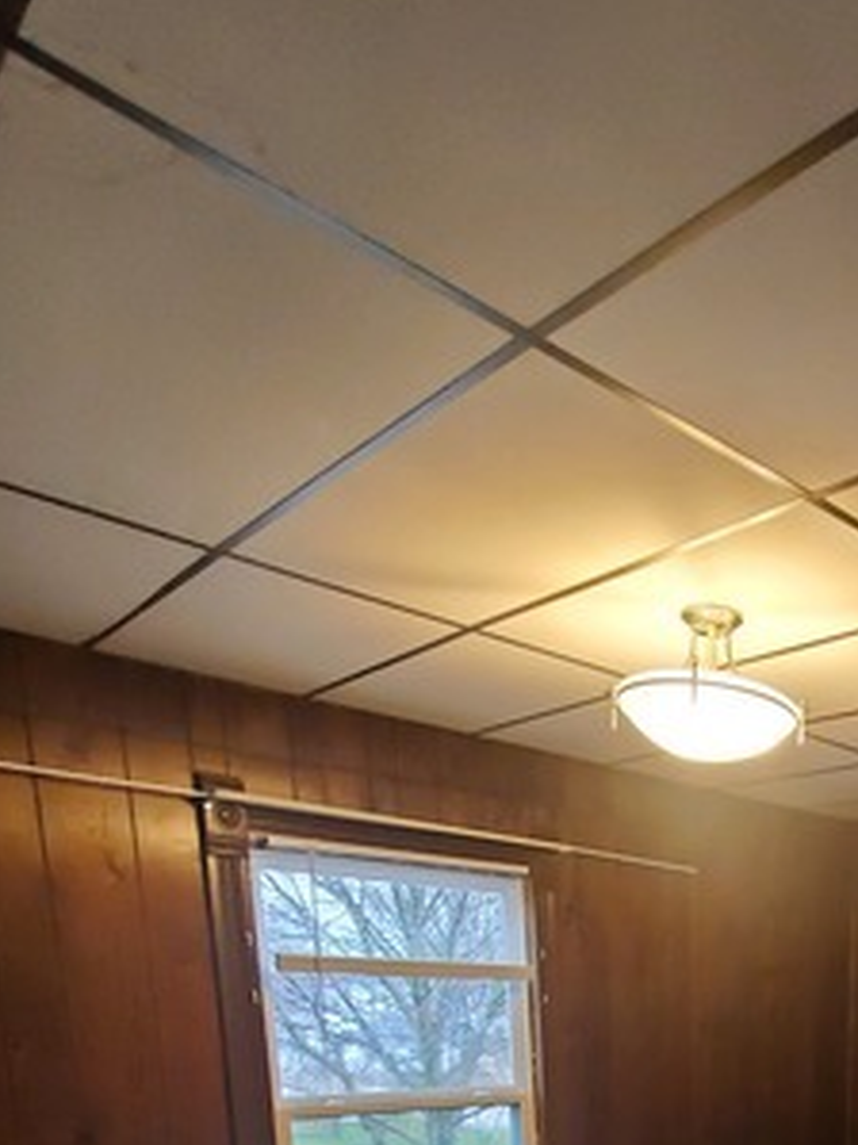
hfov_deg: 41.4
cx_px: 873
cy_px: 1197
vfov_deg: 48.2
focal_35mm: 29
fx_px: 959
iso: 500
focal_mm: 1.8
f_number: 2.2
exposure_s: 1/30
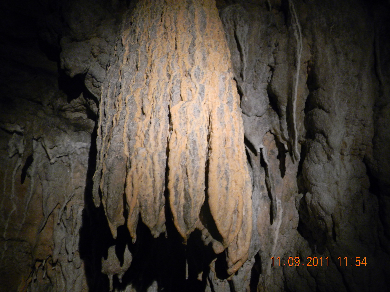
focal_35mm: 36
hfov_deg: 51.4
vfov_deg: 39.7
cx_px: 195
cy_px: 146
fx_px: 406
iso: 282
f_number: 3.7
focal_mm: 6.4
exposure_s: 1/30
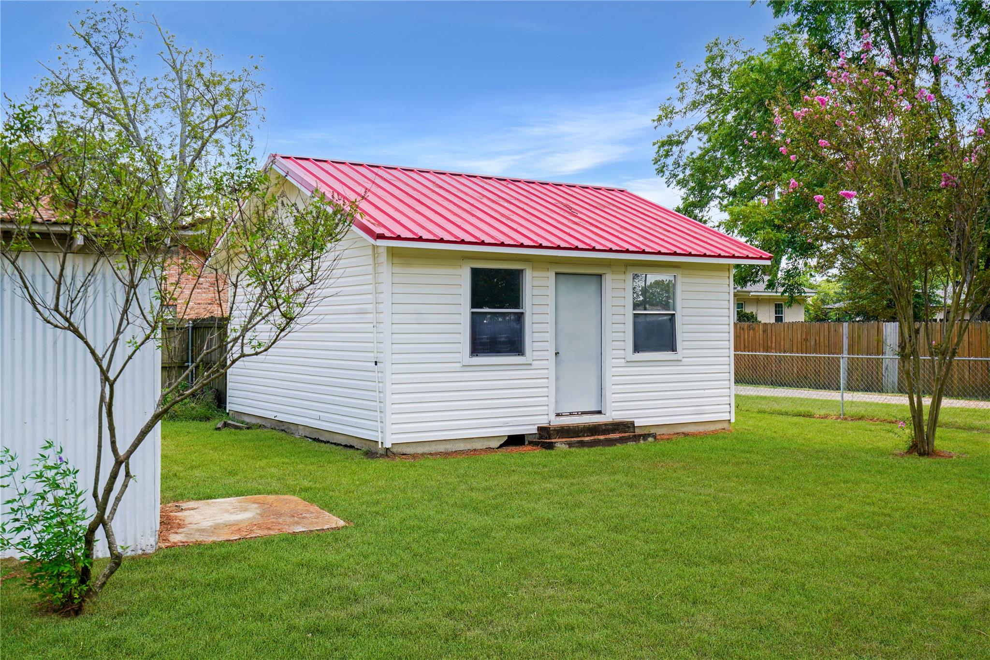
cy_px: 330
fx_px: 962
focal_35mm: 35
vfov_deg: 37.8
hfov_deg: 54.4
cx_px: 495
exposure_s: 1/100
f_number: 8
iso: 100
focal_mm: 35
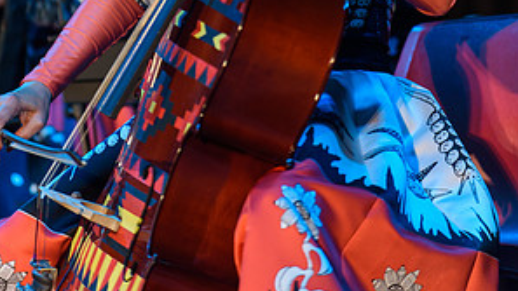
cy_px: -91
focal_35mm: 317
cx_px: 260
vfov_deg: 3.8
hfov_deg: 6.8
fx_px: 4354
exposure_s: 1/400
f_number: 2.8
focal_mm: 200
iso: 800
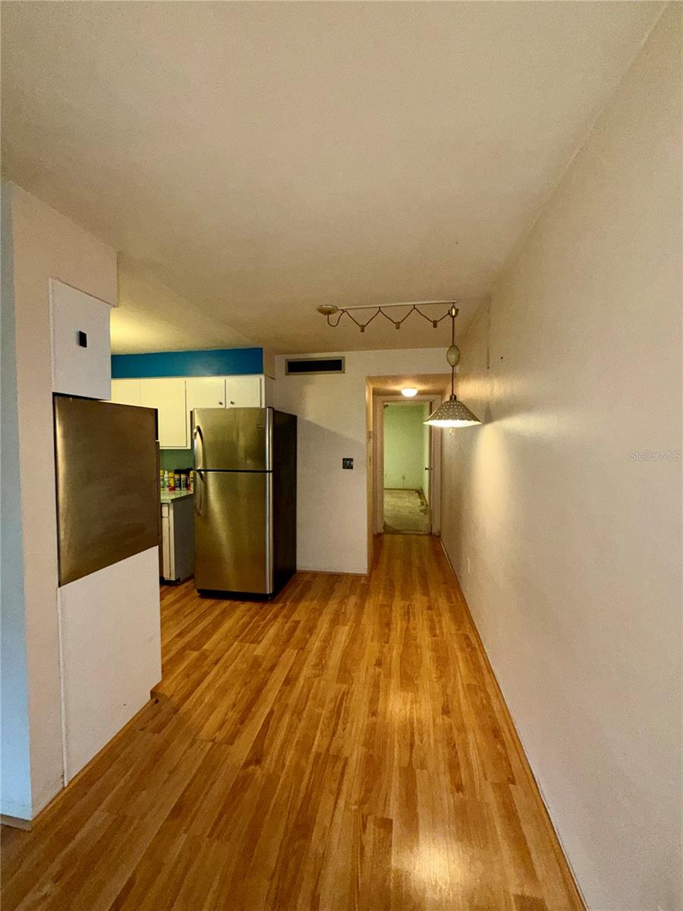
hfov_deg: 85.7
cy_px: 456
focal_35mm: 14
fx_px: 368
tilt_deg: -2.7
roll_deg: -0.8
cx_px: 342
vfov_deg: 102.1
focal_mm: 2.22
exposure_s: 1/60
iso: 160
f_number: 2.2
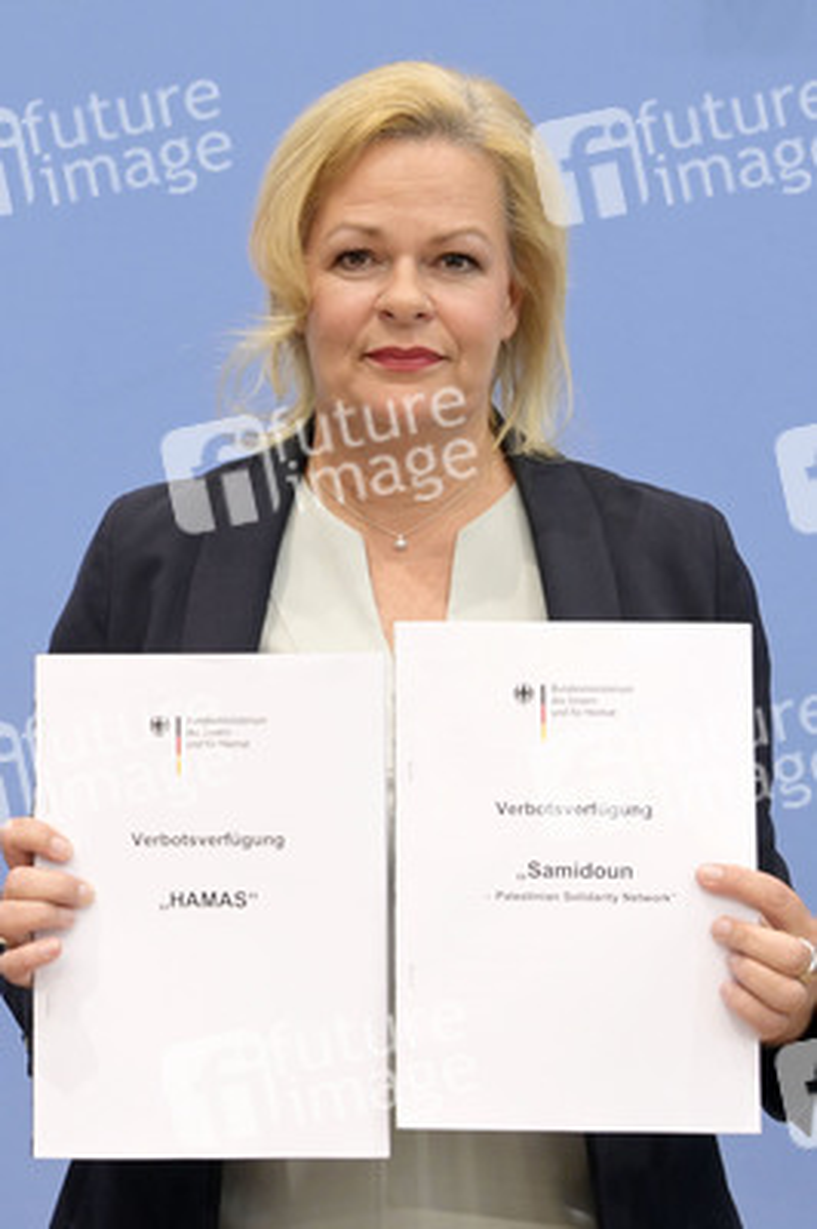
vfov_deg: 34.5
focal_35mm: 58
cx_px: 408
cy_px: 614
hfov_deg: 23.3
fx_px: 1978
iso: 5000
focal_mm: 58
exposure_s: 1/320
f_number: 6.3
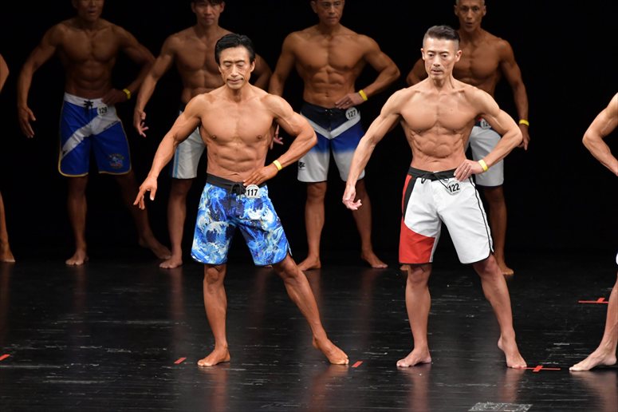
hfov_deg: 7.2
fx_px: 4890
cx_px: 309
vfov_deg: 4.8
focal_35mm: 285
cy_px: 206
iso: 3200
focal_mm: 190
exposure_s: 1/400
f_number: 5.6
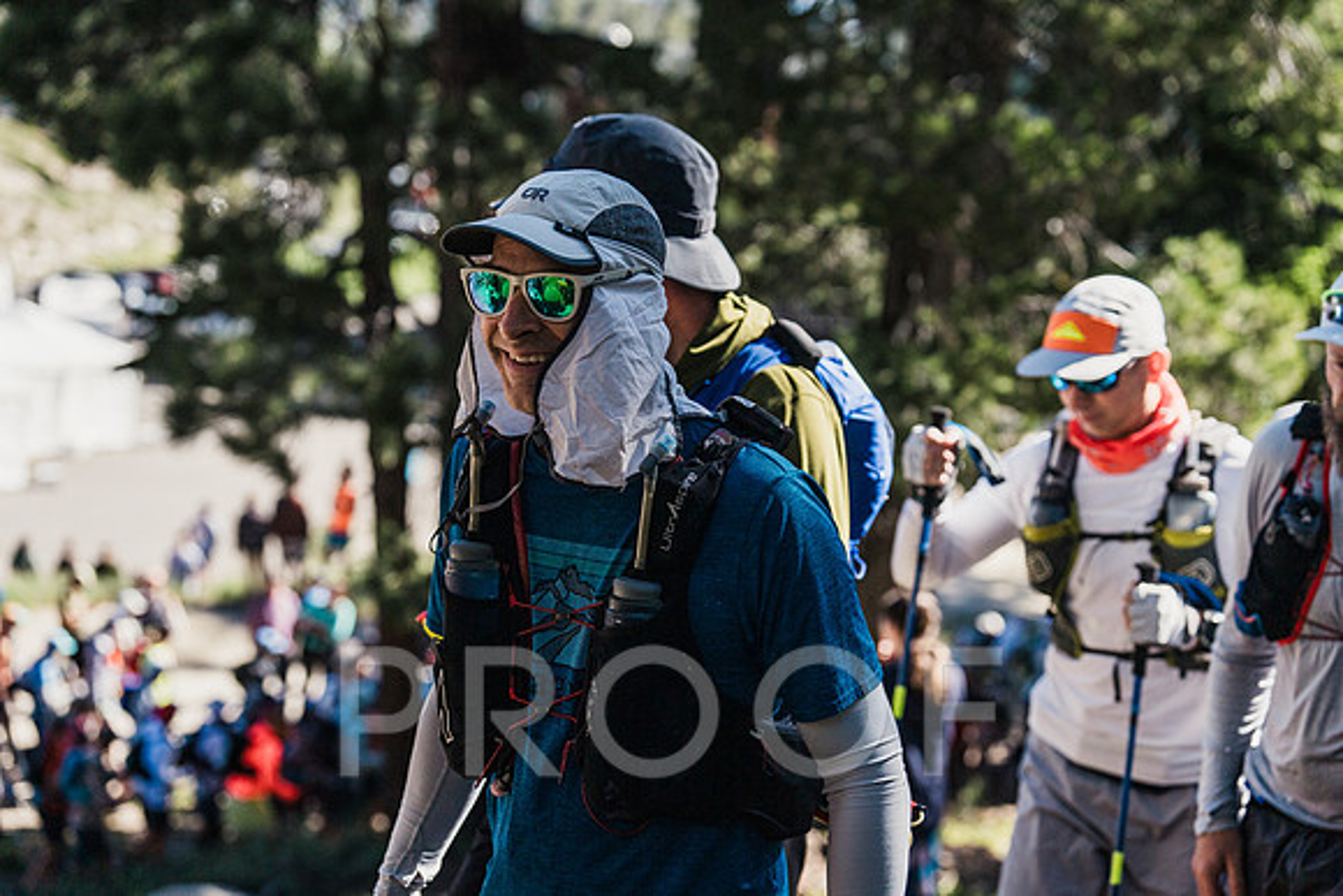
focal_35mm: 70
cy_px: 448
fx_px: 2612
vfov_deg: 19.5
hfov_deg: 28.8
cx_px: 672
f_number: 3.5
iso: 320
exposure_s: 1/5000
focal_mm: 70
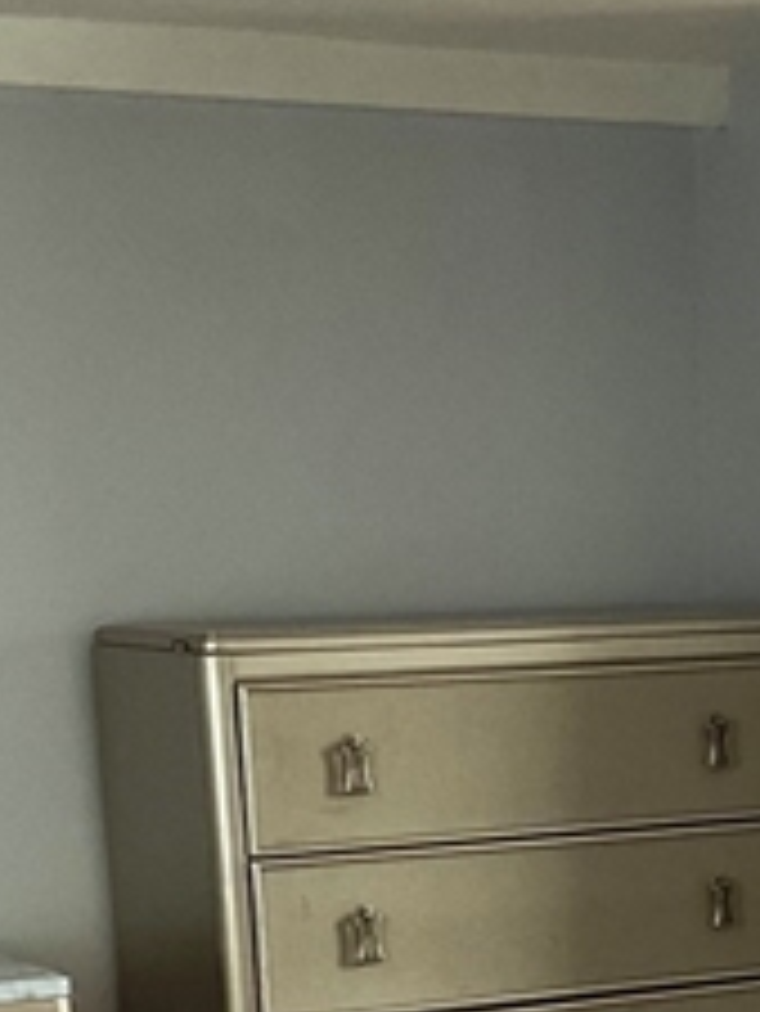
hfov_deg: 14.7
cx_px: 742
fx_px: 2895
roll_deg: +1.9
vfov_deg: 18.7
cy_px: 1241
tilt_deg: -16.0
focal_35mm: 99
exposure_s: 1/60
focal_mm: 3
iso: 64
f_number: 1.8
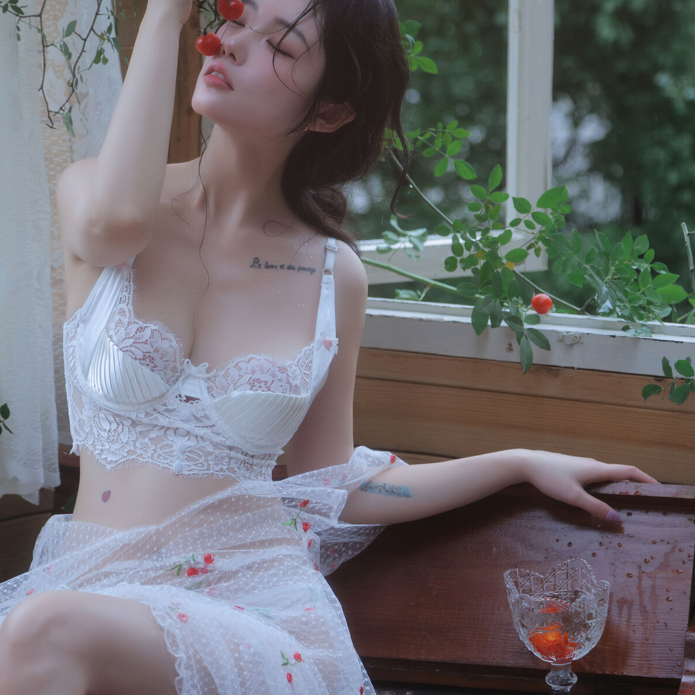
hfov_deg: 16.6
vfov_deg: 16.6
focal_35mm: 105
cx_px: 346
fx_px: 2385
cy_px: 376
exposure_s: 1/400
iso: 1600
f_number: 4
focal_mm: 80
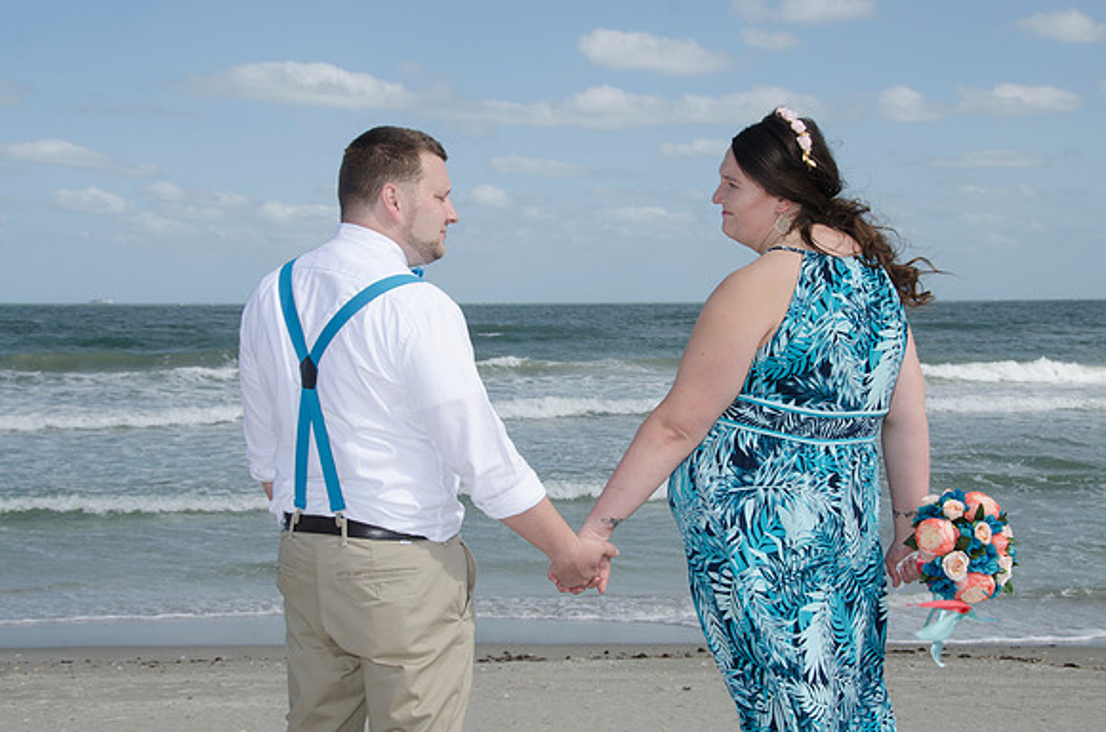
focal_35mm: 54
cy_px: 366
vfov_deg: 24.9
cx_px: 553
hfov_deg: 36.9
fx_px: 1655
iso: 100
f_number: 10
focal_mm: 36
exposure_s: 1/250
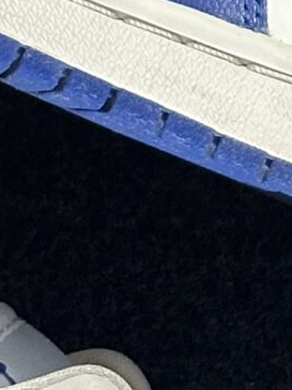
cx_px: 338
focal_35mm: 338
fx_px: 3802
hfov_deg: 4.4
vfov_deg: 5.9
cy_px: 339
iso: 250
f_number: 1.78
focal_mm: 6.86
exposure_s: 1/50
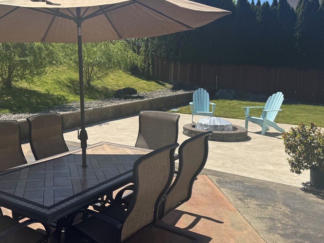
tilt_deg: -6.8
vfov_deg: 38.5
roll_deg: -0.5
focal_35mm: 37
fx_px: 346
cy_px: 101
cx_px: 95
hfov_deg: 48.8
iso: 80
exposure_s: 1/4049
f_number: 1.78
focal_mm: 6.76
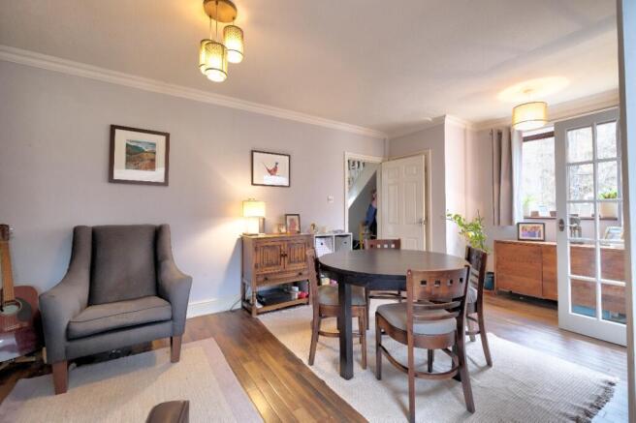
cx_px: 318
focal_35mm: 15
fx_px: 265
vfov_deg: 77.3
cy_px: 212
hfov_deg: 100.4
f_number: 4
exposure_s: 1/15
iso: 1000
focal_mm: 10
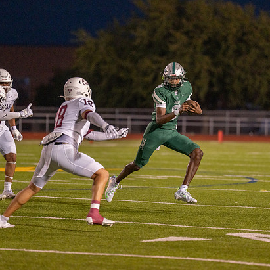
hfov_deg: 6.1
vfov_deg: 6.1
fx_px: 2550
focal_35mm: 289
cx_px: 159
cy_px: 122
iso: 2000
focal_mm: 200
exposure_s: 1/1000
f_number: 2.8
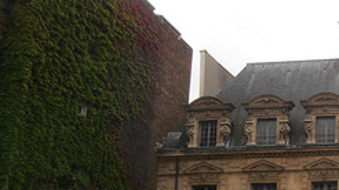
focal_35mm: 68
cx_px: 415
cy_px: 162
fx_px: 611
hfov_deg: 27.1
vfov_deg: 17.5
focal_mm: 4.2
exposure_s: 1/40
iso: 80
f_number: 7.9
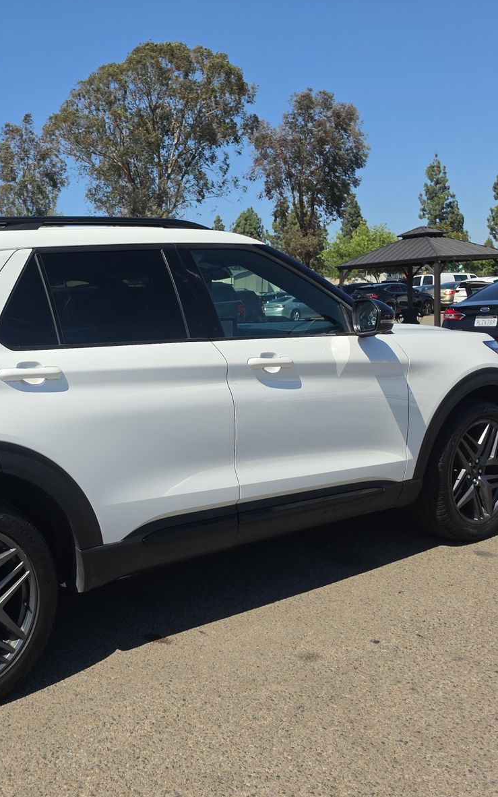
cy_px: 396
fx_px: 716
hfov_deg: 35.4
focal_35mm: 33
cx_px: 24
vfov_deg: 58.1
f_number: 1.4
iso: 63
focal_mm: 6.5
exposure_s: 1/7940
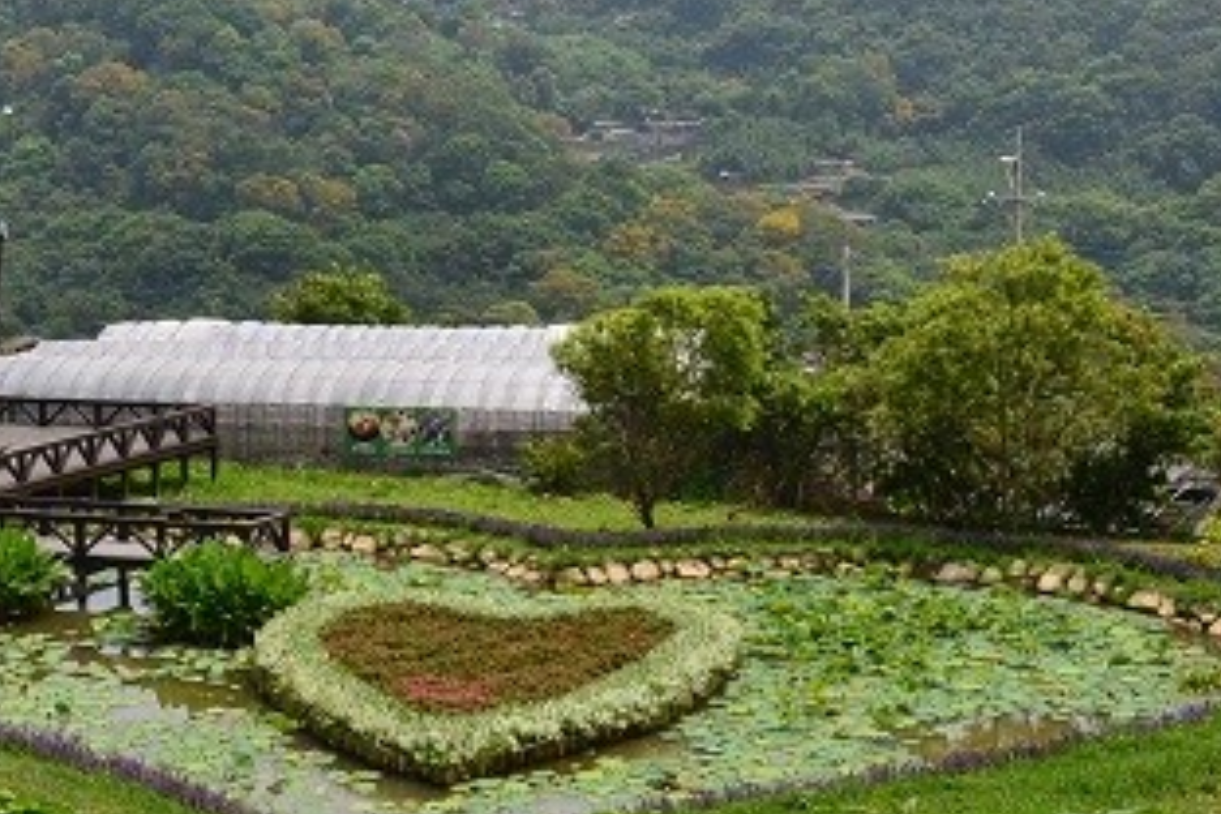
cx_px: 333
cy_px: 446
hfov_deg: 26.7
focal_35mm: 75
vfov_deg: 18.2
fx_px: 2544
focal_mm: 26
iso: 400
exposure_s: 1/400
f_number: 11
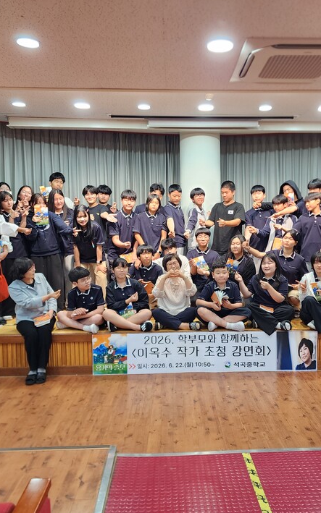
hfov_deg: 38.2
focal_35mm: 33
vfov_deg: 58.1
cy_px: 255
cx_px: 193
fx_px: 462
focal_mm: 6.4
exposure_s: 1/120
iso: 160
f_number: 1.8
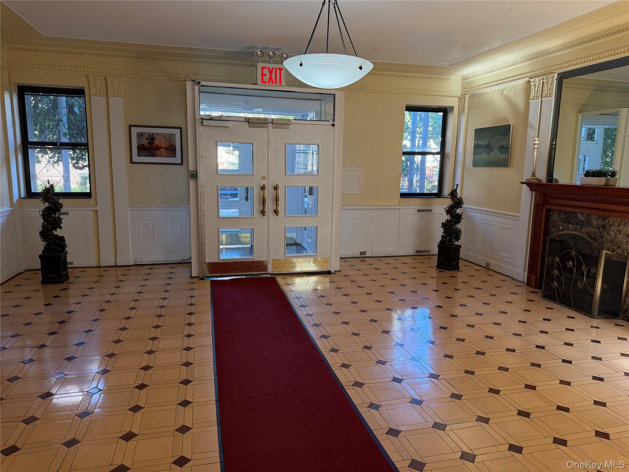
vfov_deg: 56.8
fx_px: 436
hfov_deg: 71.6
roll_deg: -1.0
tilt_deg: -9.1
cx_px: 314
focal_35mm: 24
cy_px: 236
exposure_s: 1/165
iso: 200
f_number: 1.78
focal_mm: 6.76
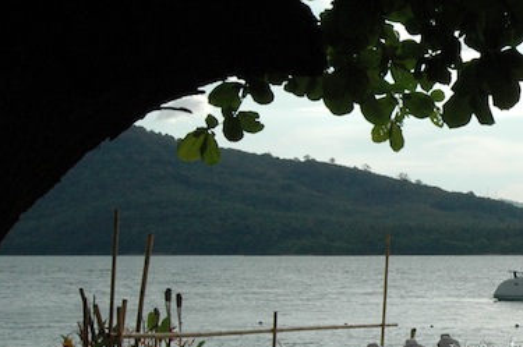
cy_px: 290
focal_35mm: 104
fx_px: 1509
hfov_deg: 18.1
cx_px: 720
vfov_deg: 13.1
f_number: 11
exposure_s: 1/500
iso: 400
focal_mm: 24
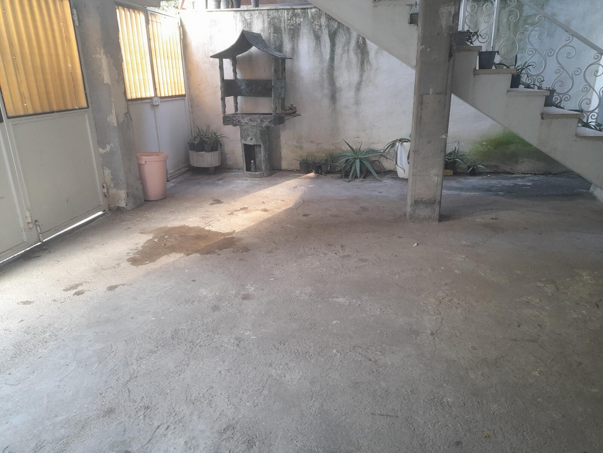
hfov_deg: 69.4
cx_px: 302
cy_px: 226
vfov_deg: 54.9
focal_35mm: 25
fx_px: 435
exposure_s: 1/50
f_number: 2
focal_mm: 4.6
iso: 100
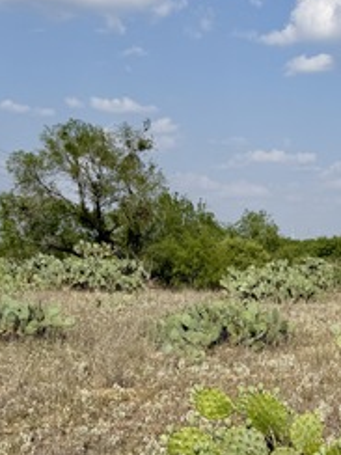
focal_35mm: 63
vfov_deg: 30.4
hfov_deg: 21.5
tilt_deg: -4.7
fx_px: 827
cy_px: 315
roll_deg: +0.0
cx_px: 416
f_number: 1.78
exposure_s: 1/6711
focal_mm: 6.76
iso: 80
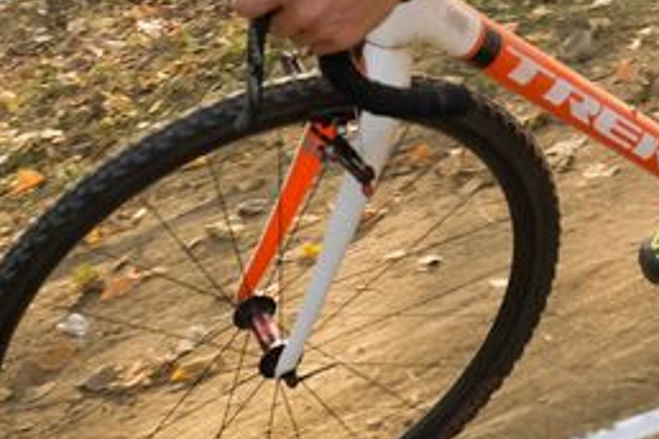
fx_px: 2178
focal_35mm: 119
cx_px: 549
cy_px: -217
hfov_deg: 17.0
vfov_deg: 11.1
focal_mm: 20
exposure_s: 1/800
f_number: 5.6
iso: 2500
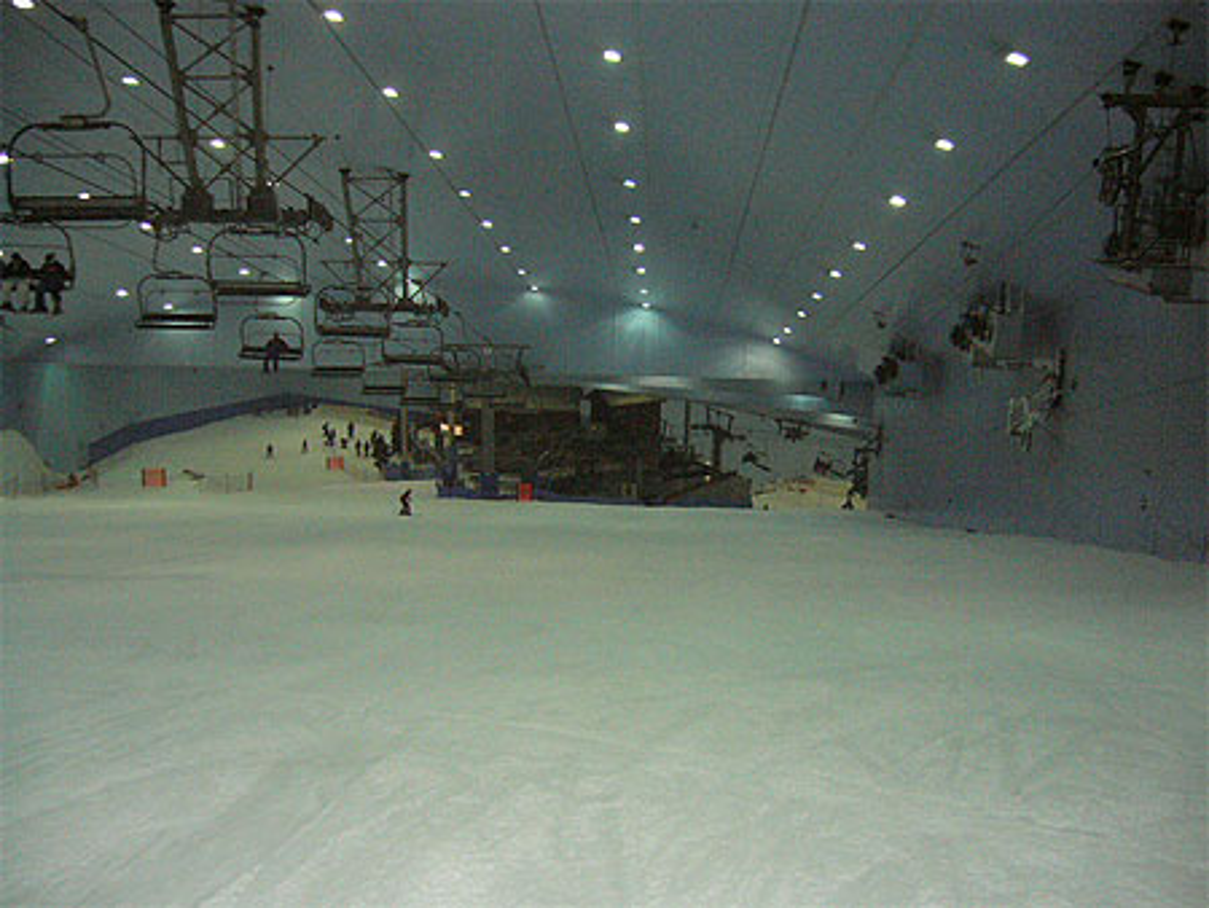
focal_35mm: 35
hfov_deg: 52.6
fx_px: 1223
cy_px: 454
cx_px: 604
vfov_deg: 40.7
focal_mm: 5.8
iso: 400
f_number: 2.8
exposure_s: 1/60
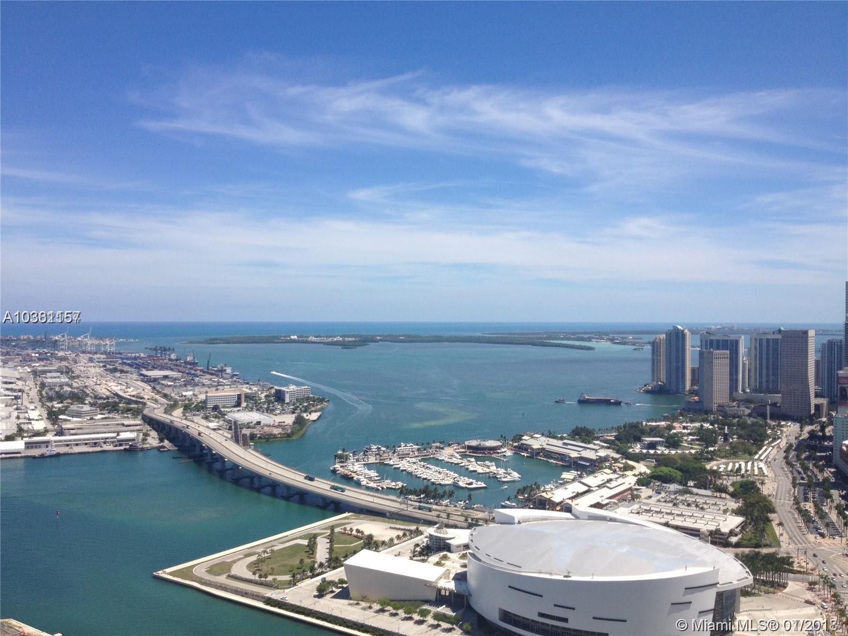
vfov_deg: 40.7
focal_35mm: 35
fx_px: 857
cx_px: 424
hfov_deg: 52.6
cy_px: 318
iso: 64
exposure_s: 1/2513
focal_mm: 4.28
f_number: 2.4
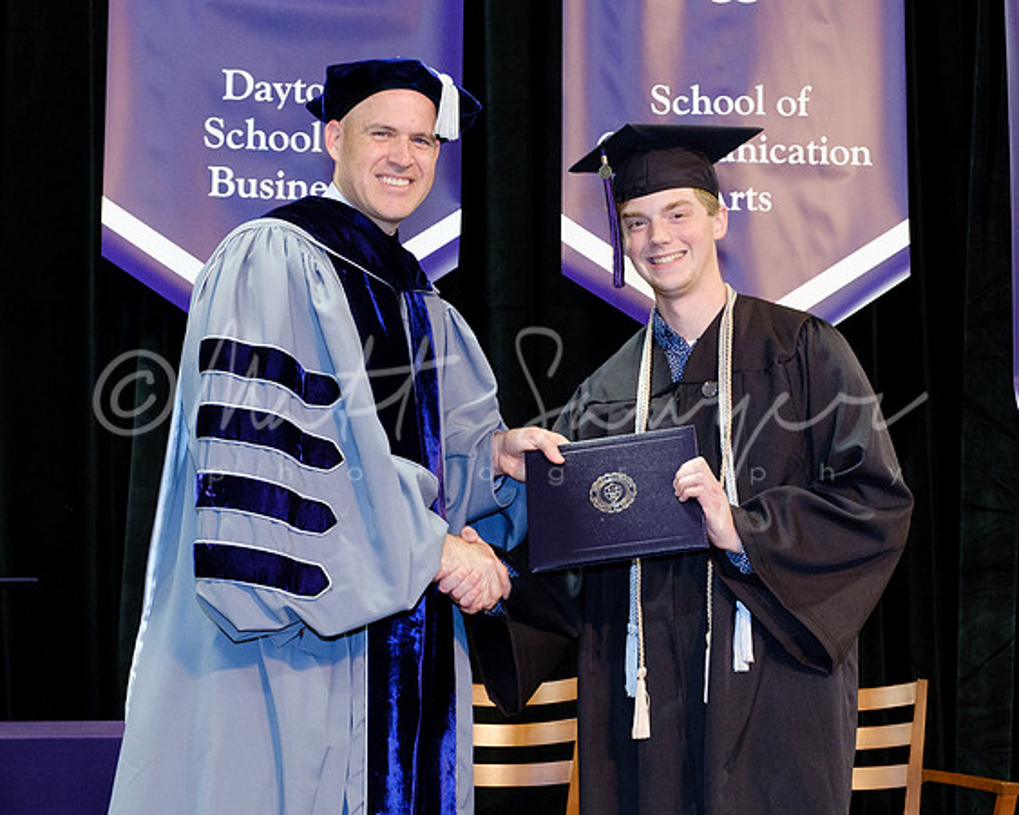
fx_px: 1972
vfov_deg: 23.3
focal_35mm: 65
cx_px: 533
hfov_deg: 29.0
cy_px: 464
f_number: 4
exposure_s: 1/125
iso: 1600
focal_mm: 27.4
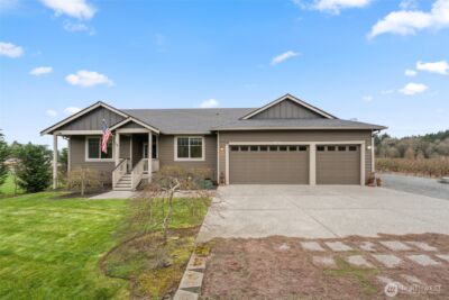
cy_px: 150
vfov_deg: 77.4
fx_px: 187
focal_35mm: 15
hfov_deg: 100.4
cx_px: 224
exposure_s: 1/125
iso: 250
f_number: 8
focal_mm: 15
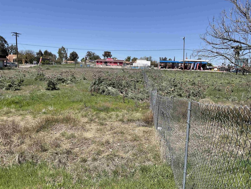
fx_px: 210
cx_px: 126
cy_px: 94
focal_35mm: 29
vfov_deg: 48.2
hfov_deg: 61.7
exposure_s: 1/2227
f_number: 1.8
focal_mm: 3
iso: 20
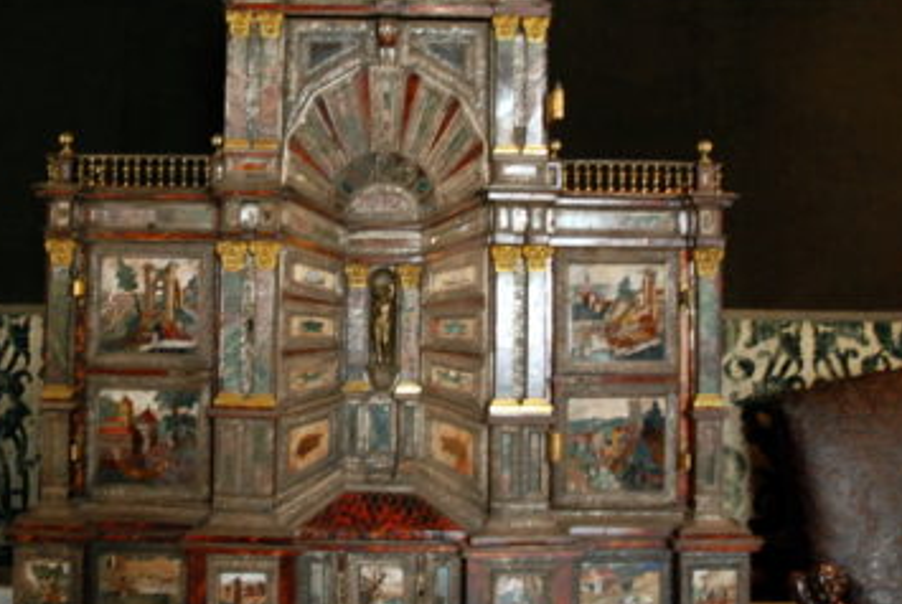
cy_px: 270
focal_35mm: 38
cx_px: 353
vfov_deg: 35.1
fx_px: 954
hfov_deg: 50.2
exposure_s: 1/8
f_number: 3.5
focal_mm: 18
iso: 1000
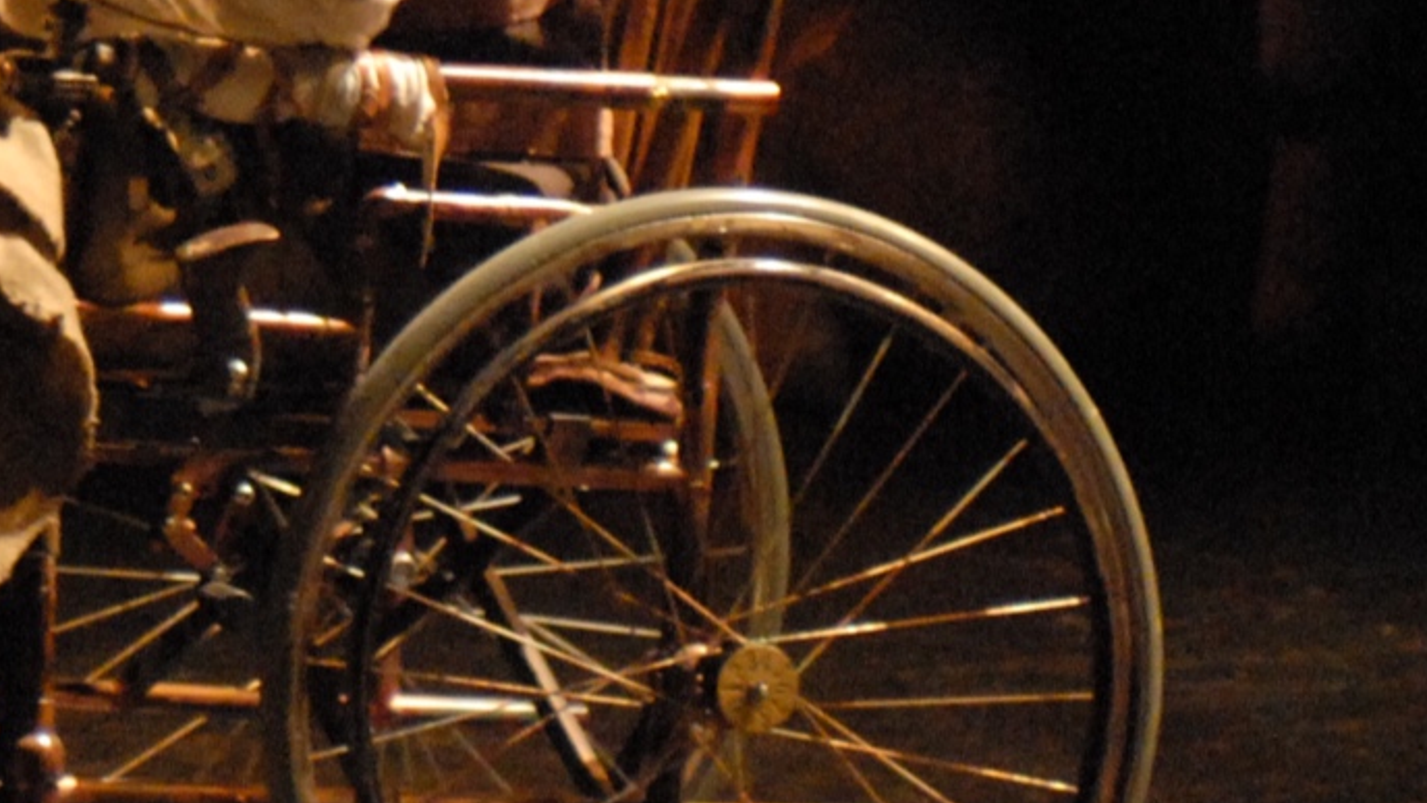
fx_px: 15135
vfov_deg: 3.0
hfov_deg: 5.3
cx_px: -1000
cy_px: -505
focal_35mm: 400
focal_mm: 70
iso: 1600
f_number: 2.8
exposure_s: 1/60
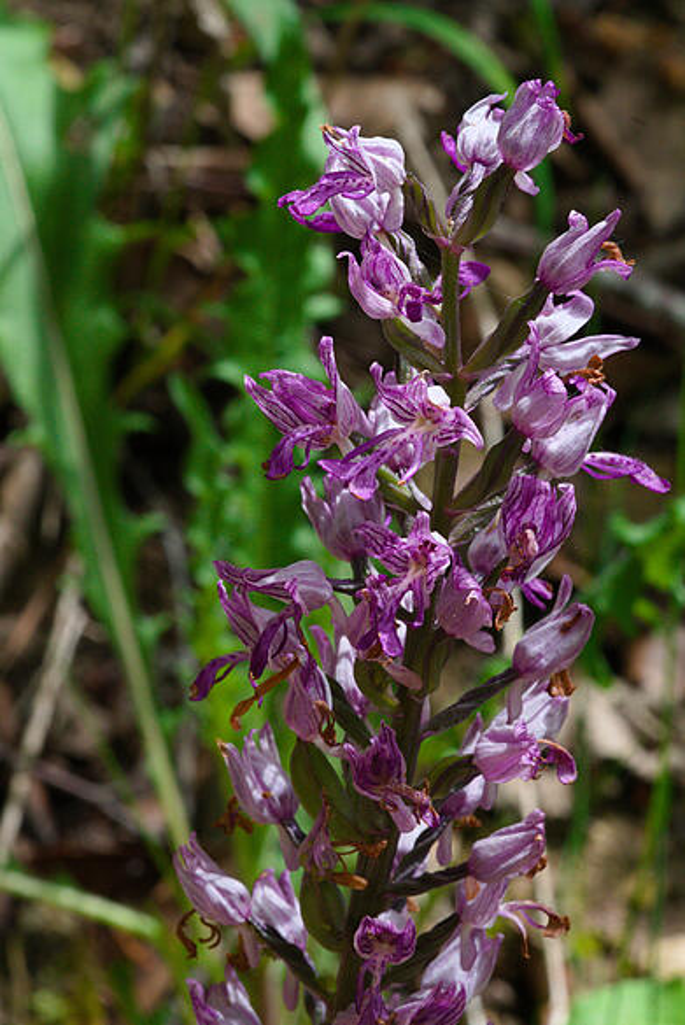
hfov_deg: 10.2
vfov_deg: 15.2
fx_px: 3846
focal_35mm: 135
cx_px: 342
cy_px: 512
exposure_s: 1/160
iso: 1250
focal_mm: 90
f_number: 18
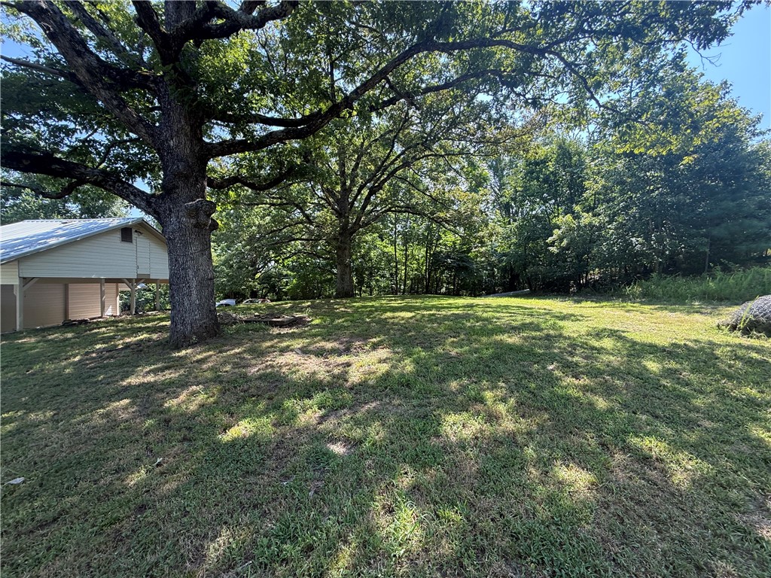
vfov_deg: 85.7
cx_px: 386
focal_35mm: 14
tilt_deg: -1.2
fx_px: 312
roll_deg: -1.1
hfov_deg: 102.1
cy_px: 289
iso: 50
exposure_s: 1/206
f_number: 2.2
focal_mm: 2.22
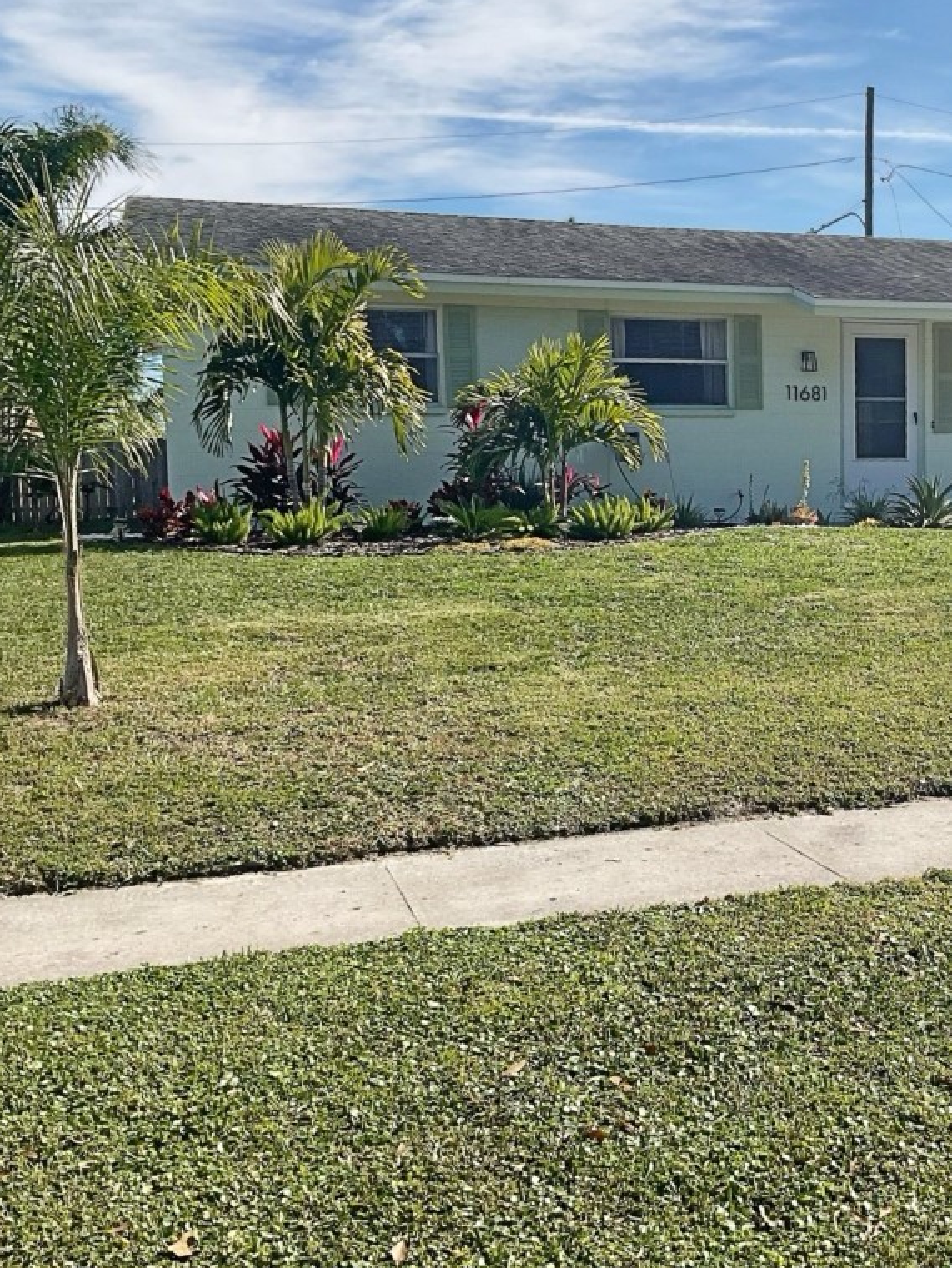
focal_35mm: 39
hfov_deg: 35.4
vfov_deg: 47.9
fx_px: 1430
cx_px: 789
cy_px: 630
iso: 16
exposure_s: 1/2227
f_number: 1.8
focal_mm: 3
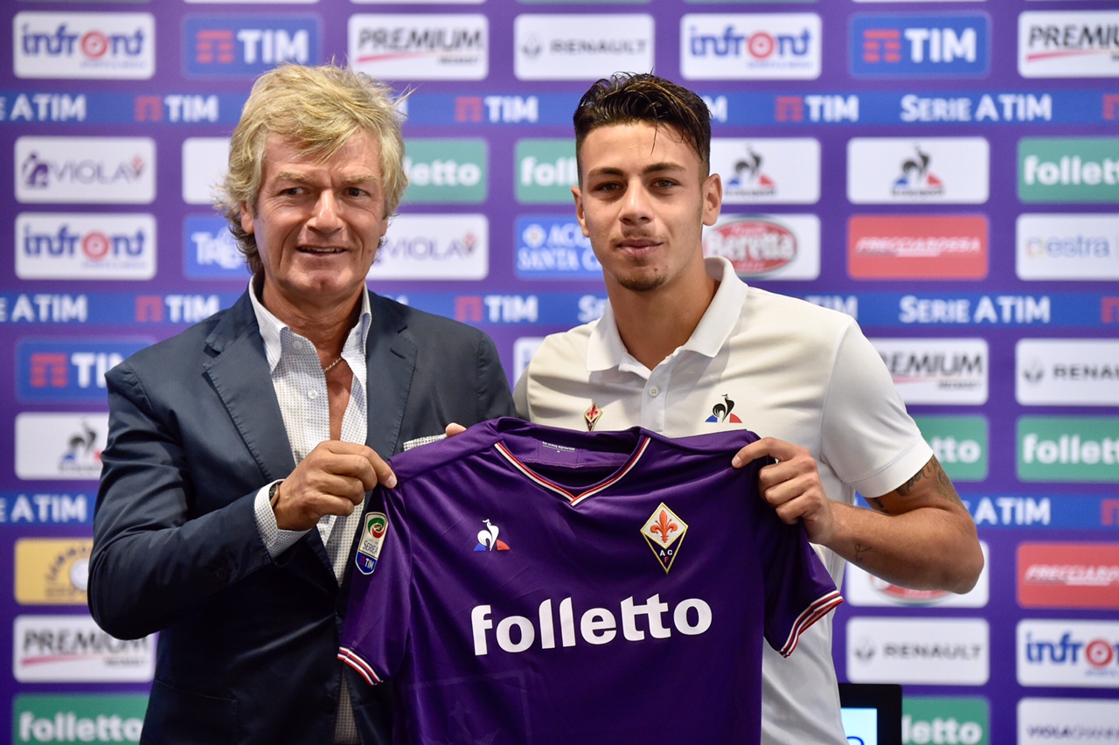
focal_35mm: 250
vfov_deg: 5.5
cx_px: 560
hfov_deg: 8.2
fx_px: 7766
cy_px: 372
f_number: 5.6
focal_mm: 250
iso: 5000
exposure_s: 1/320
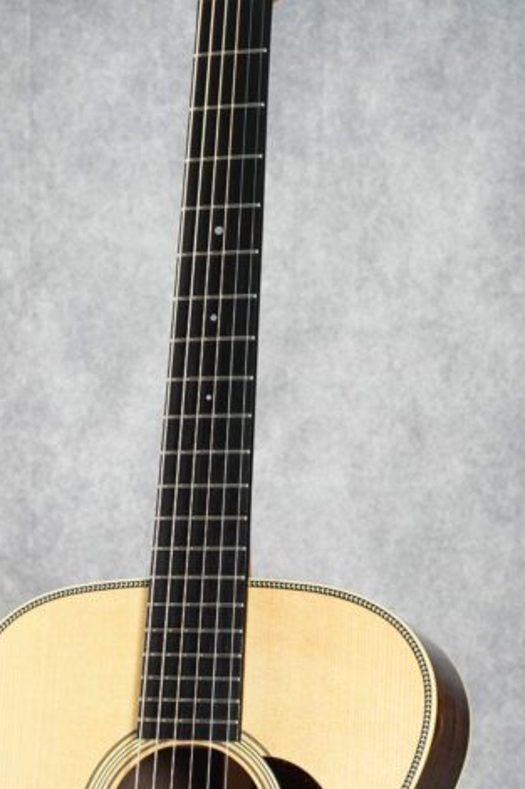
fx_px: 2386
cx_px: 177
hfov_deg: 12.5
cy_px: 616
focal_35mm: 109
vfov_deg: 18.6
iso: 400
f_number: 6.3
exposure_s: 1/1.6
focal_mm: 50
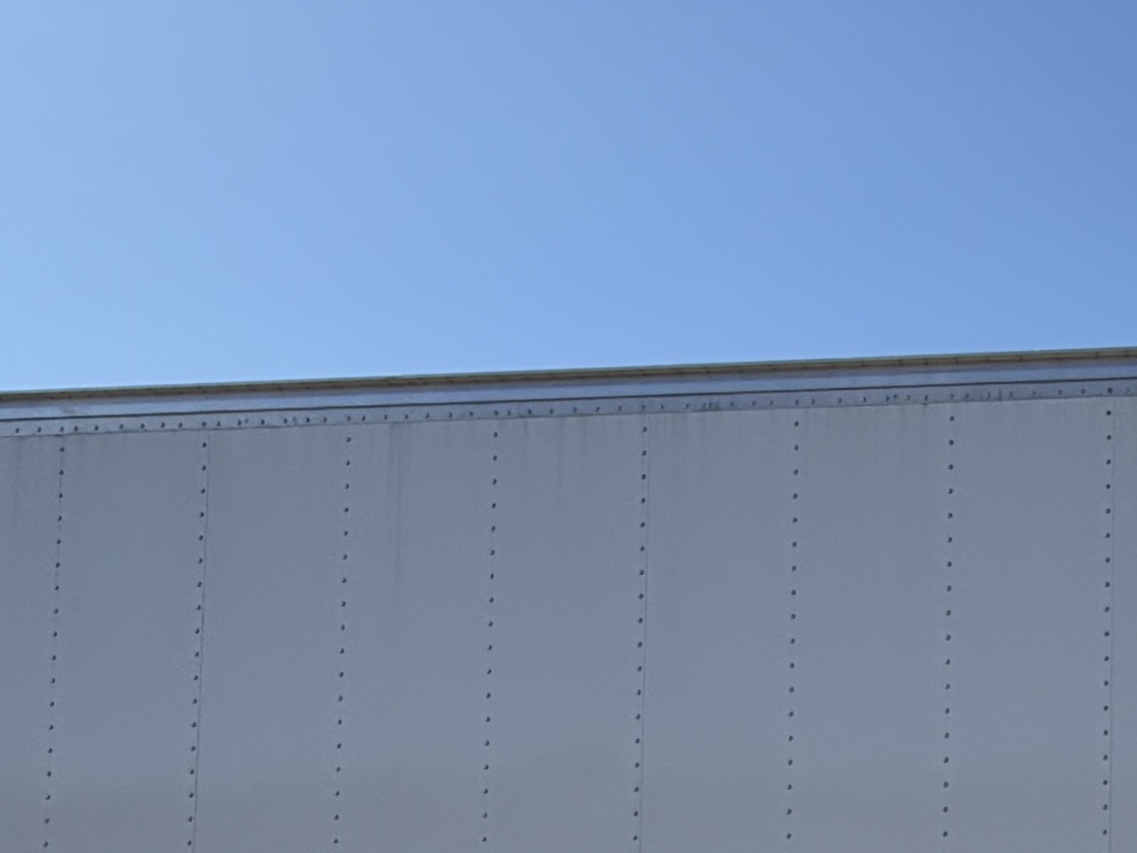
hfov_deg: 30.5
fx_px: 1971
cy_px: 1137
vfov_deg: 21.8
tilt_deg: +4.1
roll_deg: -1.4
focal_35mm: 60
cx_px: 1068
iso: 25
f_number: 2.2
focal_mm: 2.22
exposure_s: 1/770
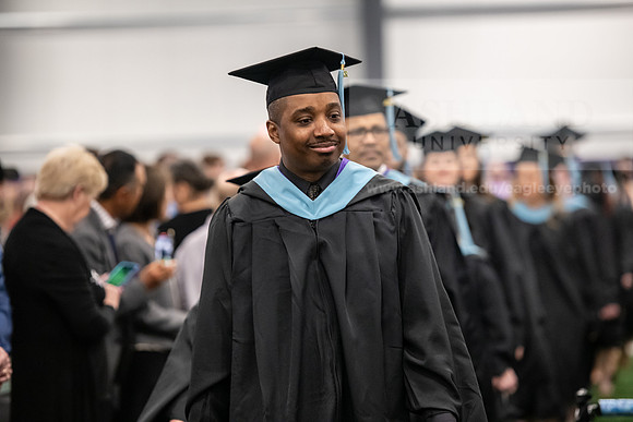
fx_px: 2902
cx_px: 316
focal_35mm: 165
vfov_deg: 8.3
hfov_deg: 12.4
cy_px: 211
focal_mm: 165
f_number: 3.2
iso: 3200
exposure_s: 1/200
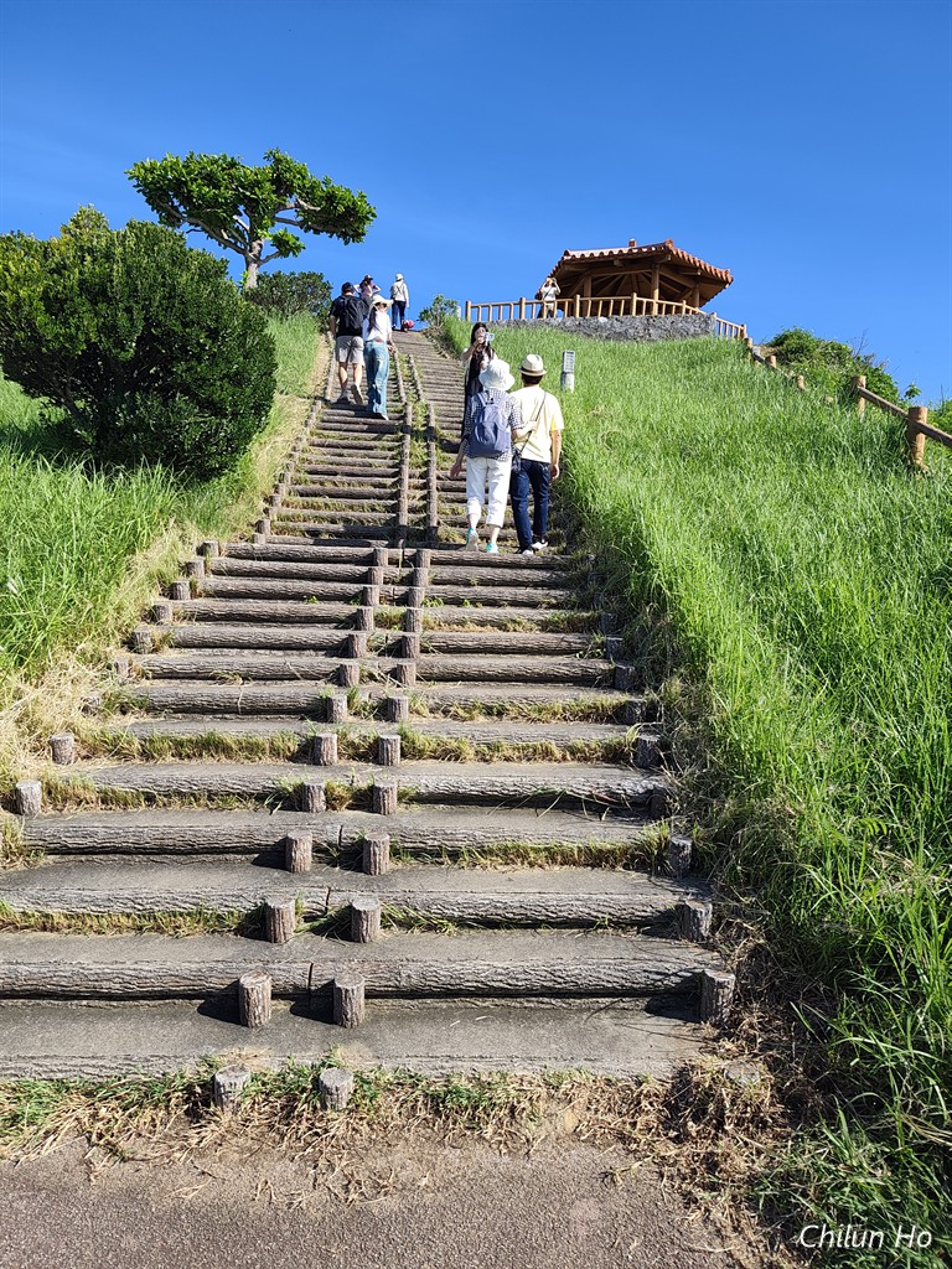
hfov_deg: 58.9
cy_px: 634
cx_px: 476
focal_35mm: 23
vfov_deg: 73.9
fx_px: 843
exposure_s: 1/349
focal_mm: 6.07
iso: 50
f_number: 1.7
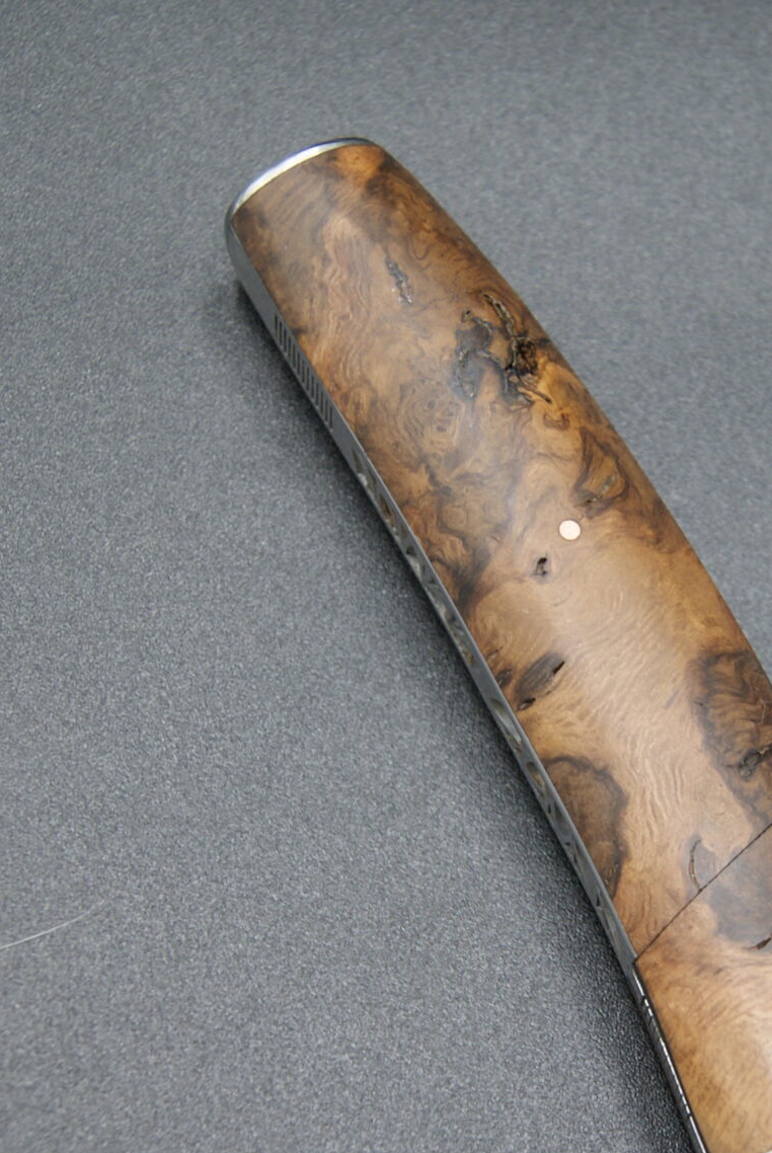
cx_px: 619
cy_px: 815
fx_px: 2597
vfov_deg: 24.8
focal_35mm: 81
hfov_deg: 16.8
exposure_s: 1/40
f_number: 4.5
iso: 100
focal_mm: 24
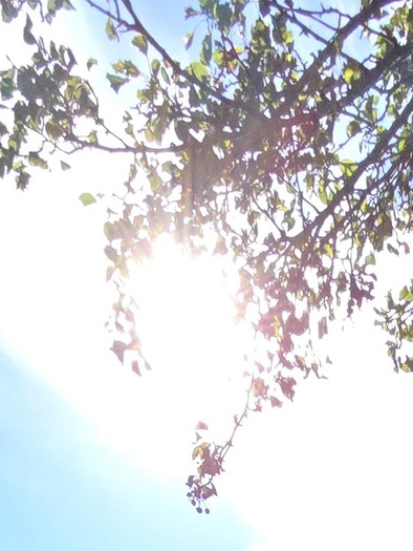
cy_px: 1172
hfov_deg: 22.0
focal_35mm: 57
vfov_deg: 17.9
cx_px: 589
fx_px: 906
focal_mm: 2.2
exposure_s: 1/934
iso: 50
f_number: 2.2
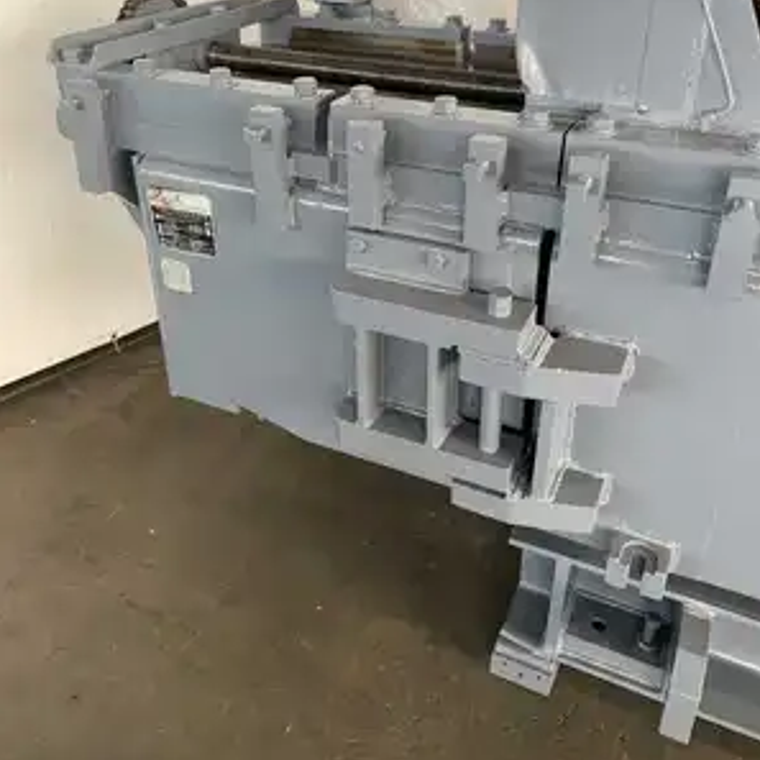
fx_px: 770
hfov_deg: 52.5
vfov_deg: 52.1
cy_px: 294
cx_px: 379
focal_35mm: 31
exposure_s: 1/60
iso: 125
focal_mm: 4.25
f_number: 1.8
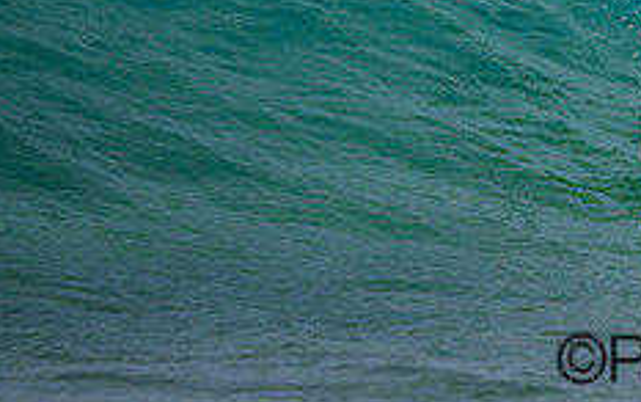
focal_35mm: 2030
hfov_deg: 1.0
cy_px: -98
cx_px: 770
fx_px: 35488
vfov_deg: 0.6
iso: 180
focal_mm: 800
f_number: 6.3
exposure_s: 1/1250
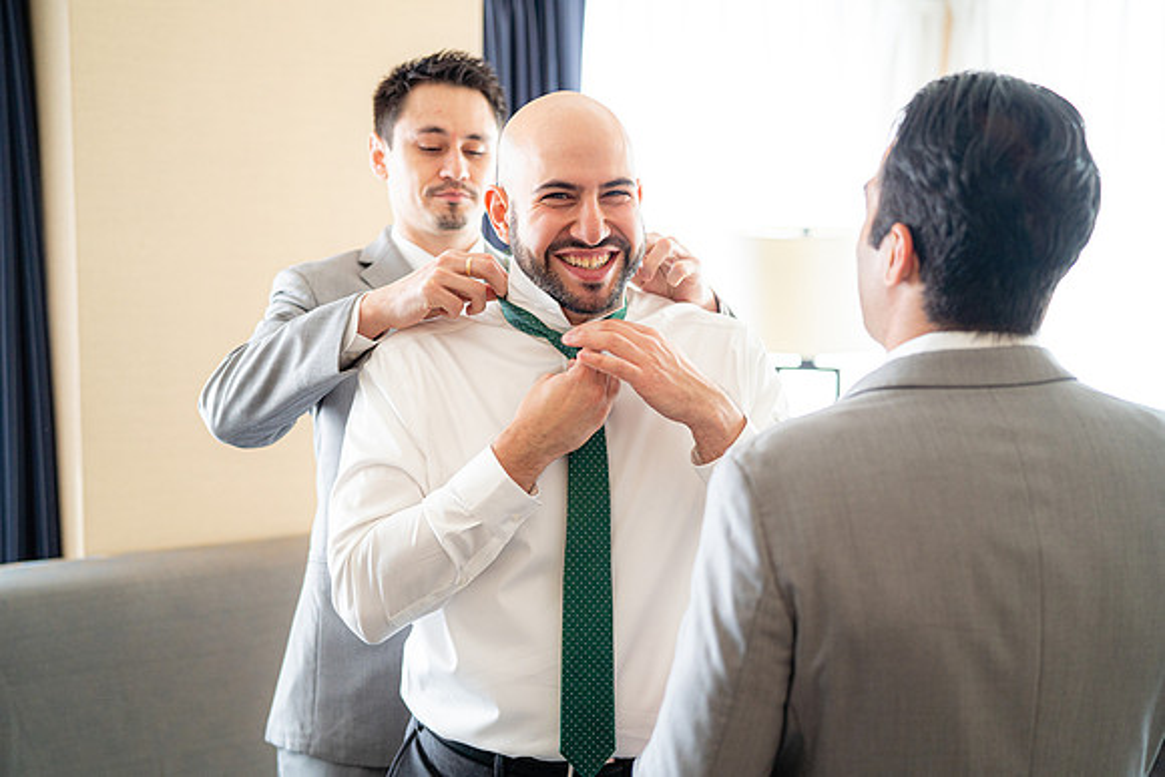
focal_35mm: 51
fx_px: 1641
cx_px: 574
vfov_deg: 26.6
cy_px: 383
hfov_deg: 39.1
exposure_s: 1/200
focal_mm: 50
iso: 800
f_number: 2.2
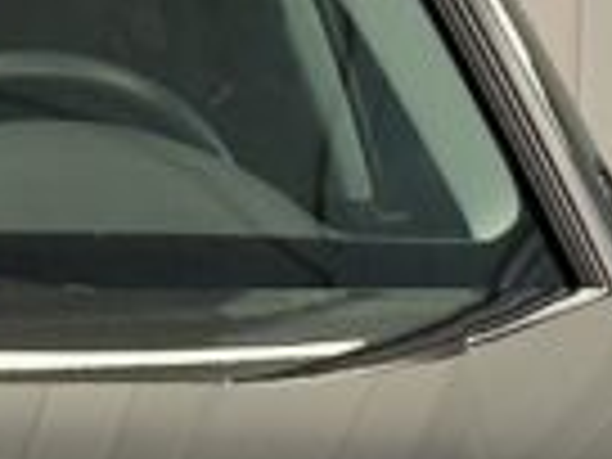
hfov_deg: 5.4
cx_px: -410
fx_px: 6382
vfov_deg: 4.1
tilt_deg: -9.7
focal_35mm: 361
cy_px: 788
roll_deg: +0.3
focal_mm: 6.76
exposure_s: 1/81
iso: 100
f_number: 1.78
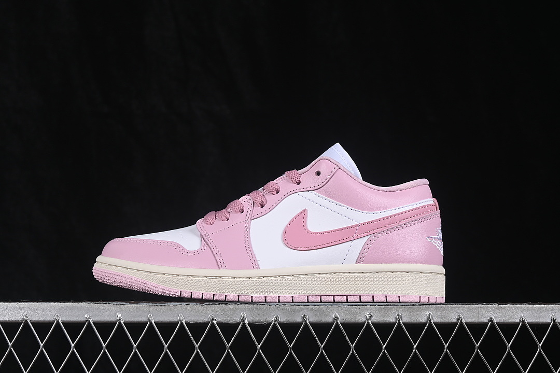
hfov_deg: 27.0
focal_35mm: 75
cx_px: 280
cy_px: 186
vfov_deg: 18.2
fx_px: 1167
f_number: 8
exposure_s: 1/80
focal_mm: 50
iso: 160
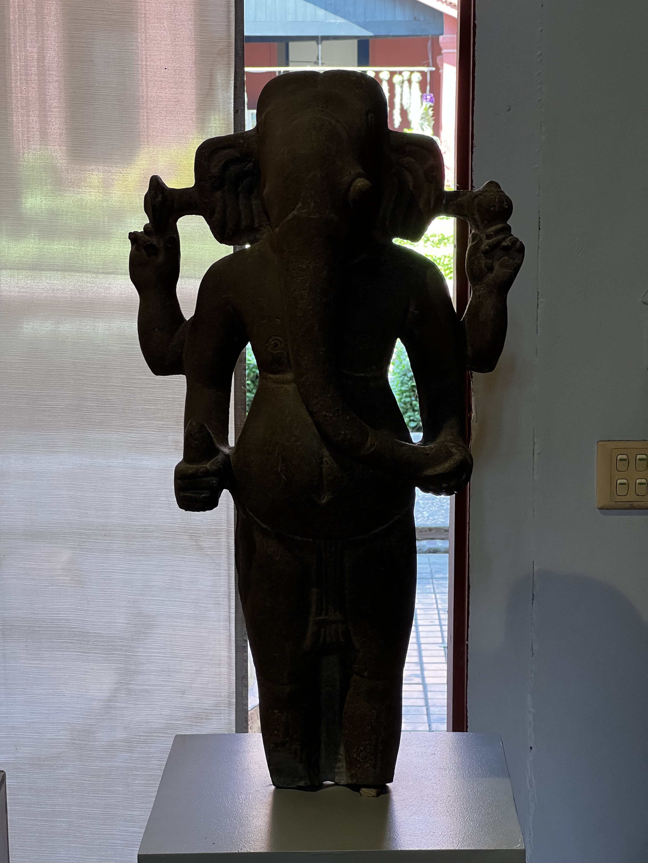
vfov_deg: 25.3
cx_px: 324
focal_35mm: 77
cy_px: 432
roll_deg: +0.0
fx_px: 1922
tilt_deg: -8.1
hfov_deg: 19.1
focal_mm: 9
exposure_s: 1/99
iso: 250
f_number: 2.8
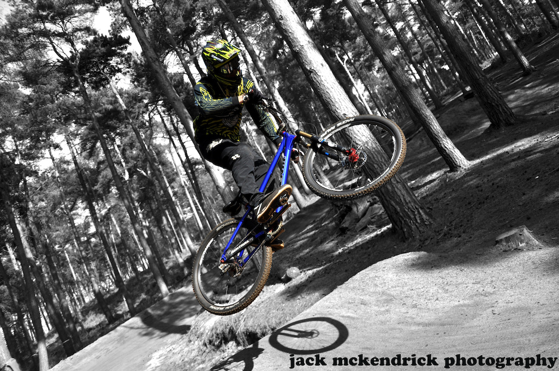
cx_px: 280
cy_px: 186
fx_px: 512
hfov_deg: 57.3
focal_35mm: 33
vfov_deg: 39.9
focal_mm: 22
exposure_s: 1/1250
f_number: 5
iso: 200
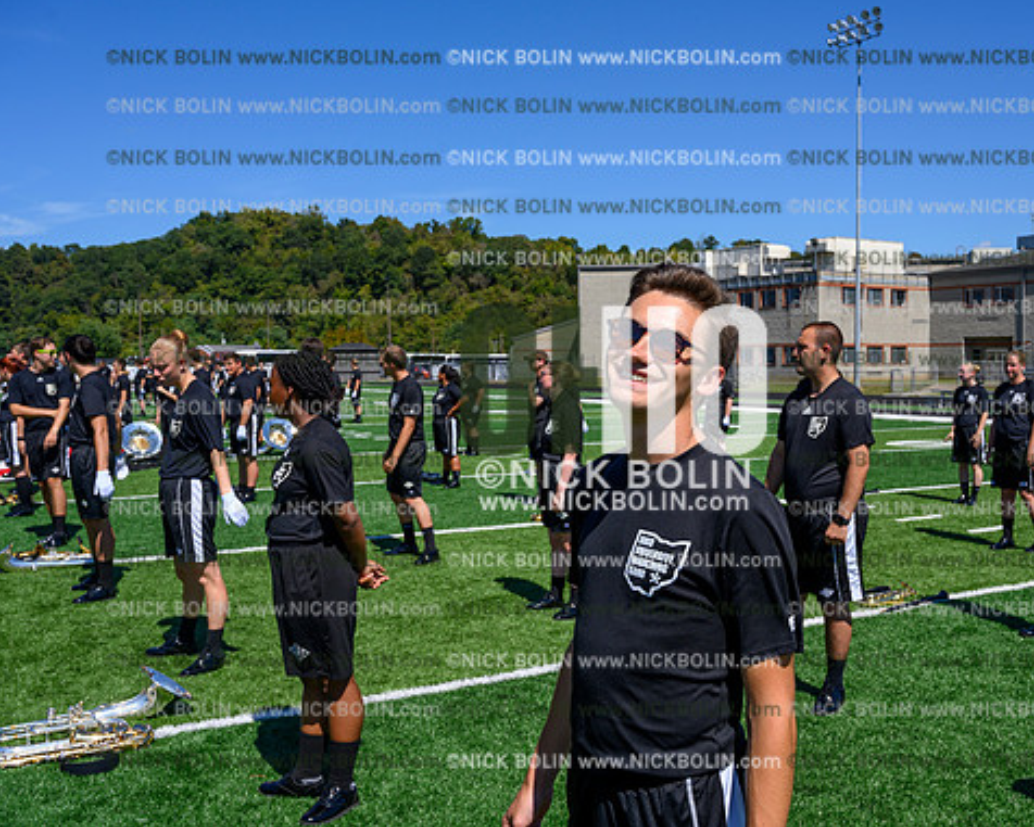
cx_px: 613
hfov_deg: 50.0
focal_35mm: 36
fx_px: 1102
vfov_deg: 41.2
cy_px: 409
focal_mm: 31.5
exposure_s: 1/500
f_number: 8
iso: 160
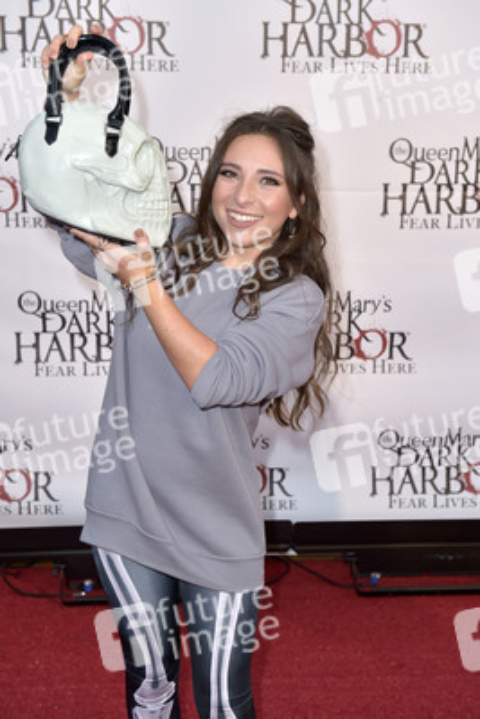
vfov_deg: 35.6
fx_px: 1119
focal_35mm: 56
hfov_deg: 24.2
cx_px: 240
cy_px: 360
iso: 250
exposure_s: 1/250
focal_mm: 56
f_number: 5.6
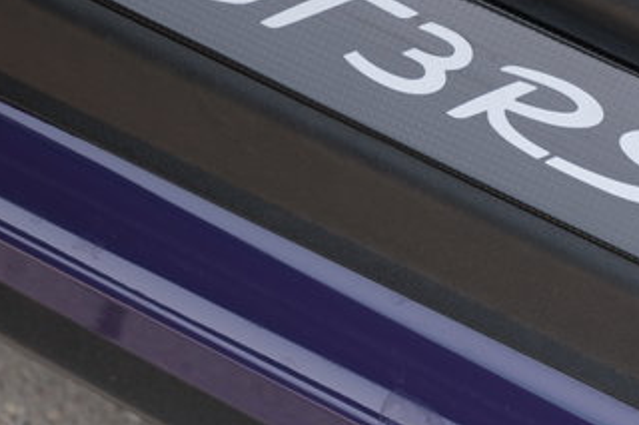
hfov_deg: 11.4
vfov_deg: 7.6
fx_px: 3193
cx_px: 423
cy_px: 60
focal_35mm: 180
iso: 200
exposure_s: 1/75
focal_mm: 50
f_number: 4.8
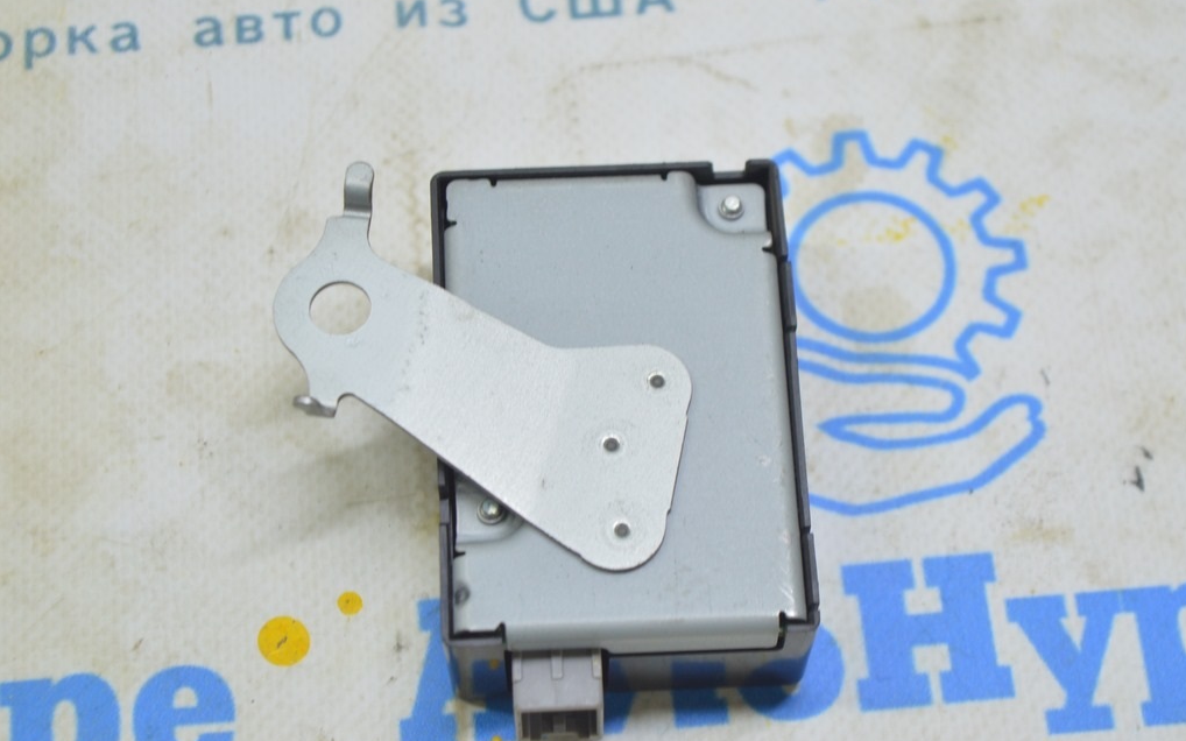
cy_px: 366
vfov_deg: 15.4
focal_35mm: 85
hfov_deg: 24.5
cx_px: 595
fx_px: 2731
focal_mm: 55
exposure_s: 1/20
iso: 400
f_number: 5.6
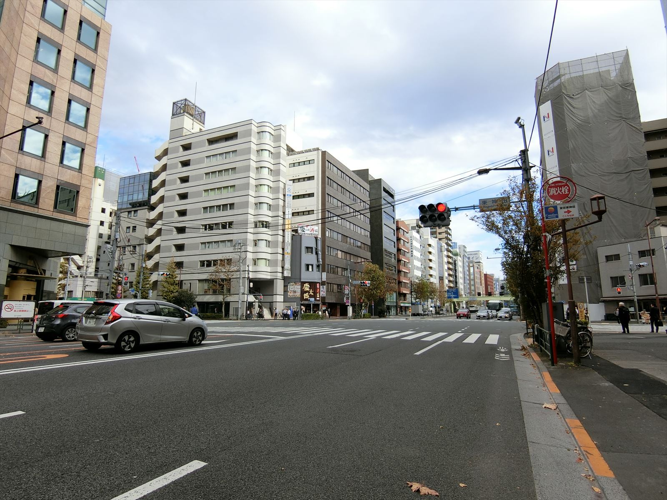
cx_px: 334
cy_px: 250
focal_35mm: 19
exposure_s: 1/800
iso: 80
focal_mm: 4.06
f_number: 2.7
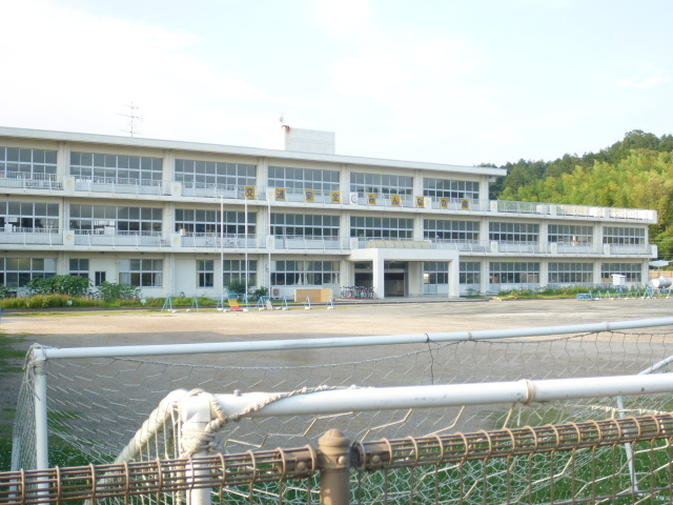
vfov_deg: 30.3
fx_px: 933
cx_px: 336
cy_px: 252
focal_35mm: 48
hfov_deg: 39.7
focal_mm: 8.5
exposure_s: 1/200
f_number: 3.6
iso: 100
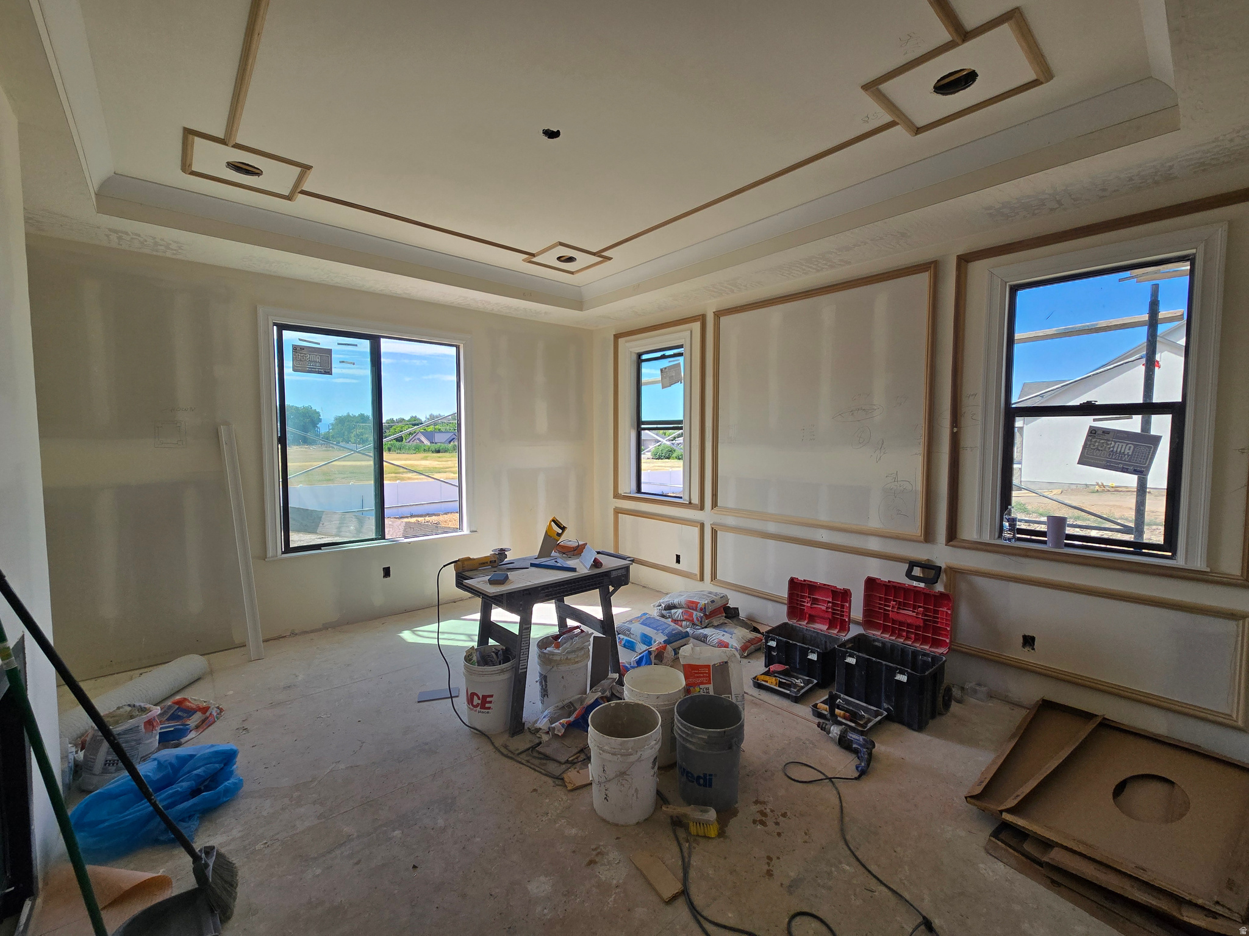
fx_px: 469
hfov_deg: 106.2
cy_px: 468
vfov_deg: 89.9
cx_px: 624
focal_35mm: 13
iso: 50
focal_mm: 2.2
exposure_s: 1/532
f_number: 2.2
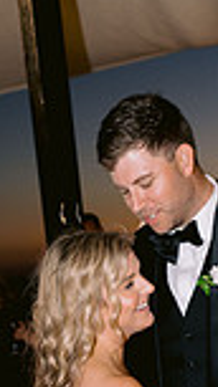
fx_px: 1110
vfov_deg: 18.8
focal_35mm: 108
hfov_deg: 11.2
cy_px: 460
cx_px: 155
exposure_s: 1/40
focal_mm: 35
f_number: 2.8
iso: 640
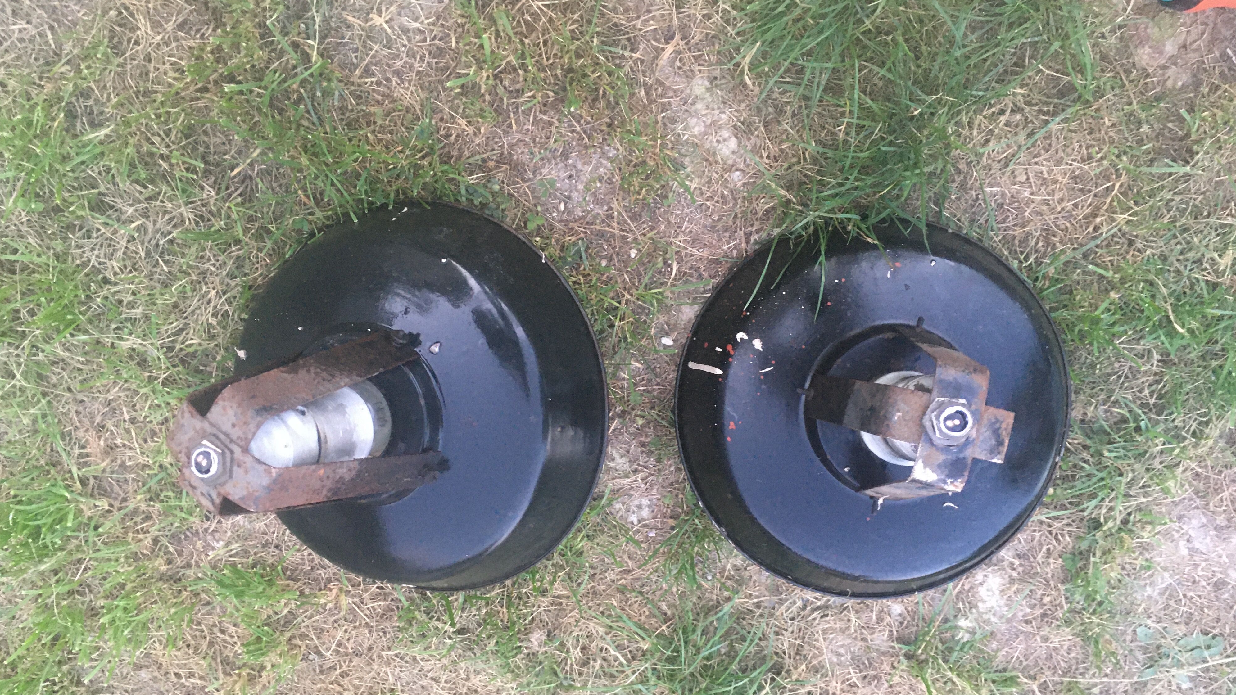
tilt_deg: -65.2
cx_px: 614
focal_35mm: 32
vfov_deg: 36.6
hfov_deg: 61.0
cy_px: 402
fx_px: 1049
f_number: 2.2
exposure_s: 1/33
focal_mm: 4.15
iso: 250
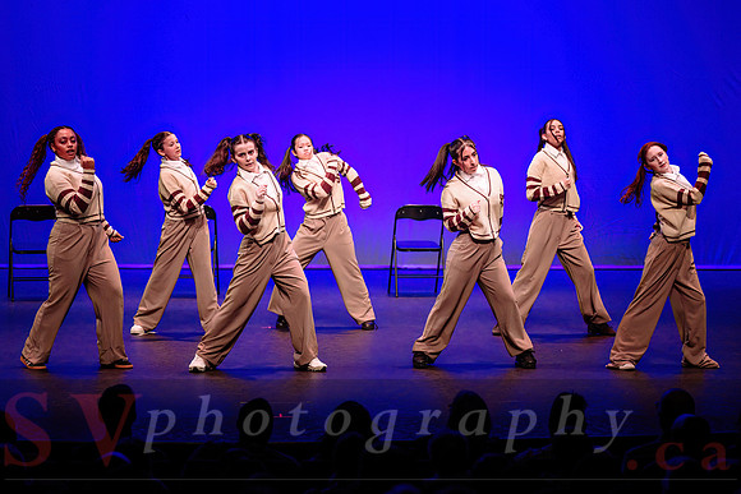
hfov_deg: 17.4
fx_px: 2419
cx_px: 435
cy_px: 204
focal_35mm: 118
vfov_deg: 11.7
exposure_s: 1/400
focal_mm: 100
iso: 1250
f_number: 2.8
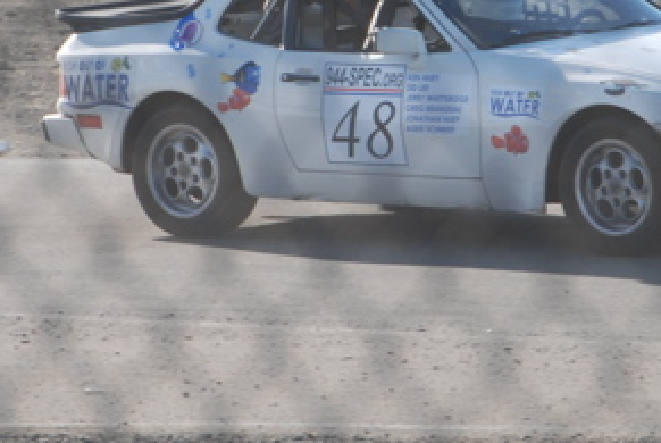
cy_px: 32
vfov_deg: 2.8
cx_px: 424
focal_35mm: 494
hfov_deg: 4.2
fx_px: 9084
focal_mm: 150
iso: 200
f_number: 5.6
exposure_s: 1/500
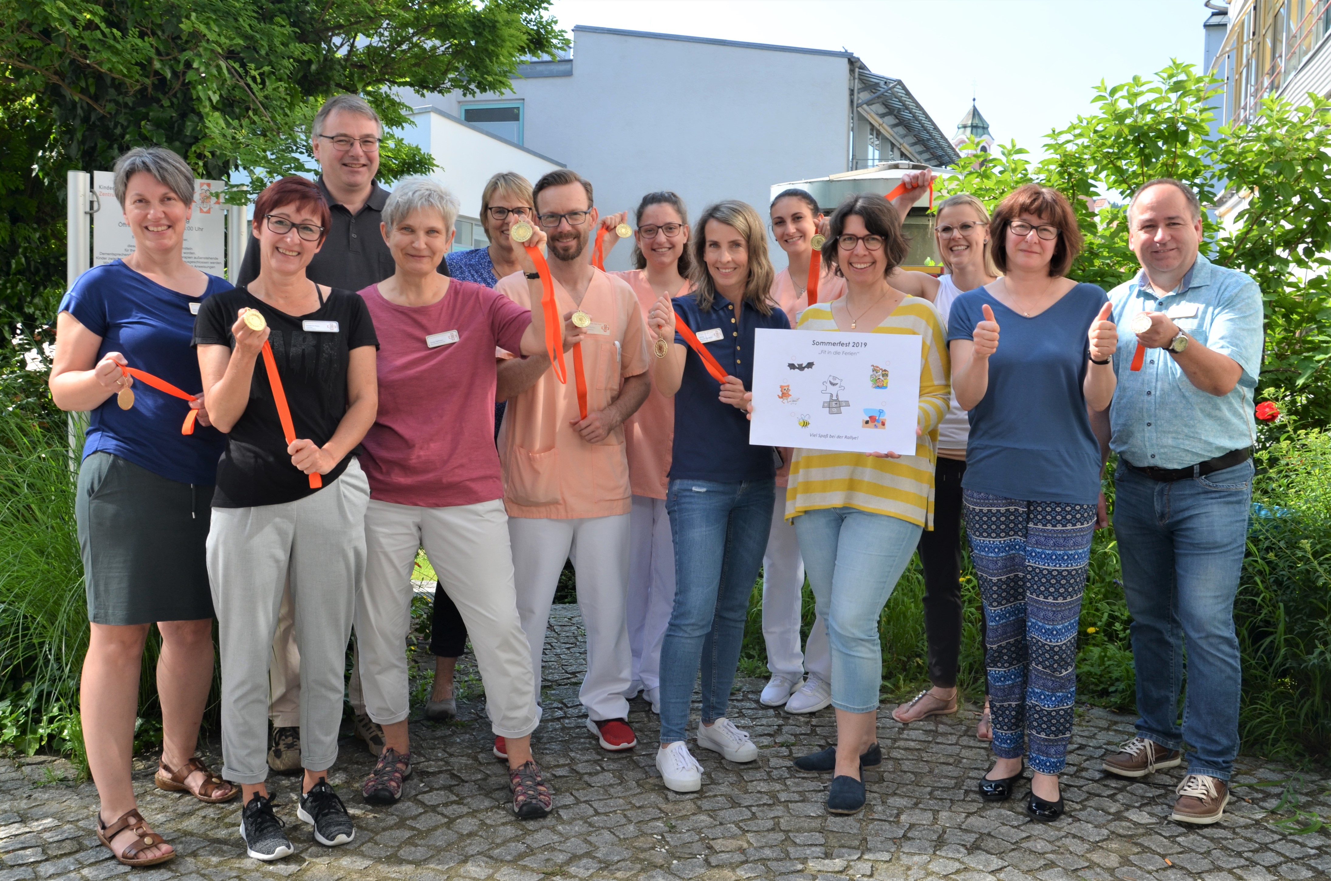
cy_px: 440
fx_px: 1162
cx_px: 666
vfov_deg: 41.5
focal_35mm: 32
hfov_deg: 59.6
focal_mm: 21
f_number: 8
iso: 200
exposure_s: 1/250
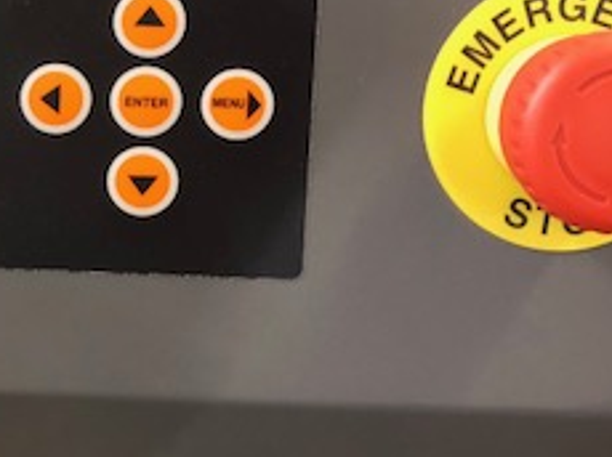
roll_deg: +0.8
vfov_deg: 18.8
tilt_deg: -37.9
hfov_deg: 24.0
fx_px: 1378
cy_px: 120
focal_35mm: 78
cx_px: 5
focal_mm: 3.99
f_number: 1.8
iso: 100
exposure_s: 1/11
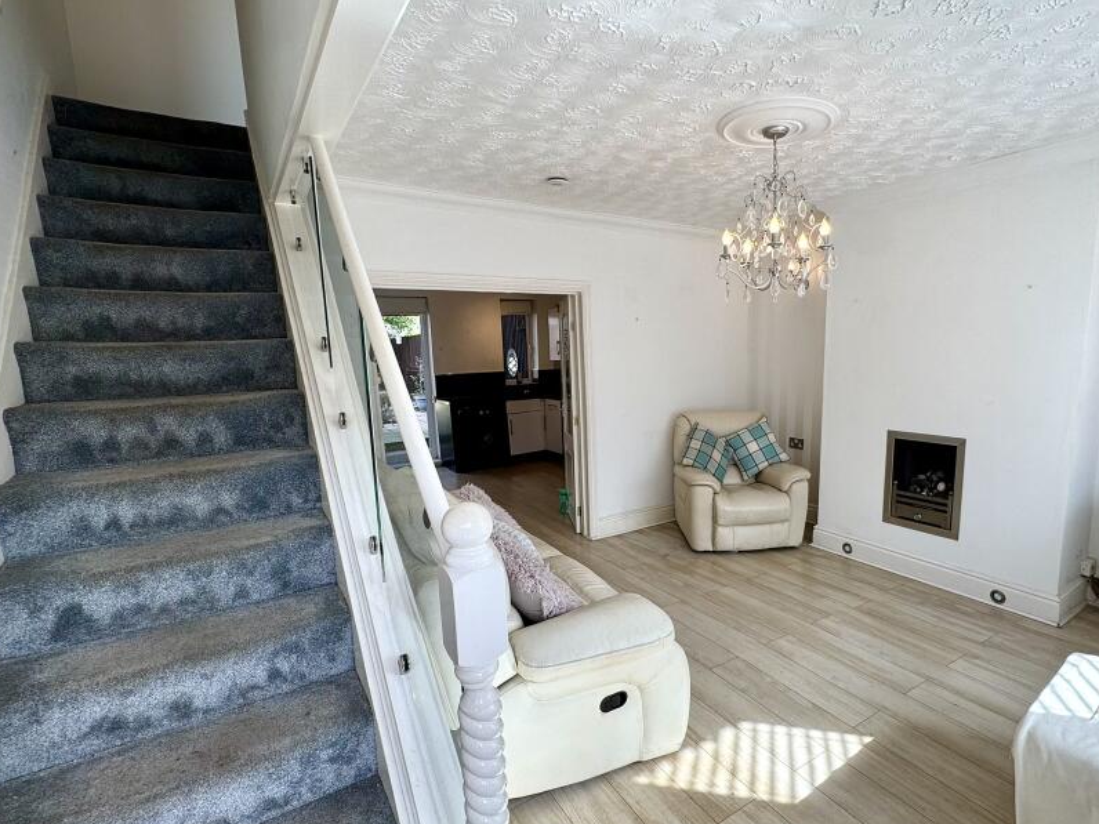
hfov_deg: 87.2
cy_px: 439
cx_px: 625
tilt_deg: -9.3
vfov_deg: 71.5
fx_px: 571
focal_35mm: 18
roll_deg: +2.0
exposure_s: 1/184
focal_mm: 2.22
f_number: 2.2
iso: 40
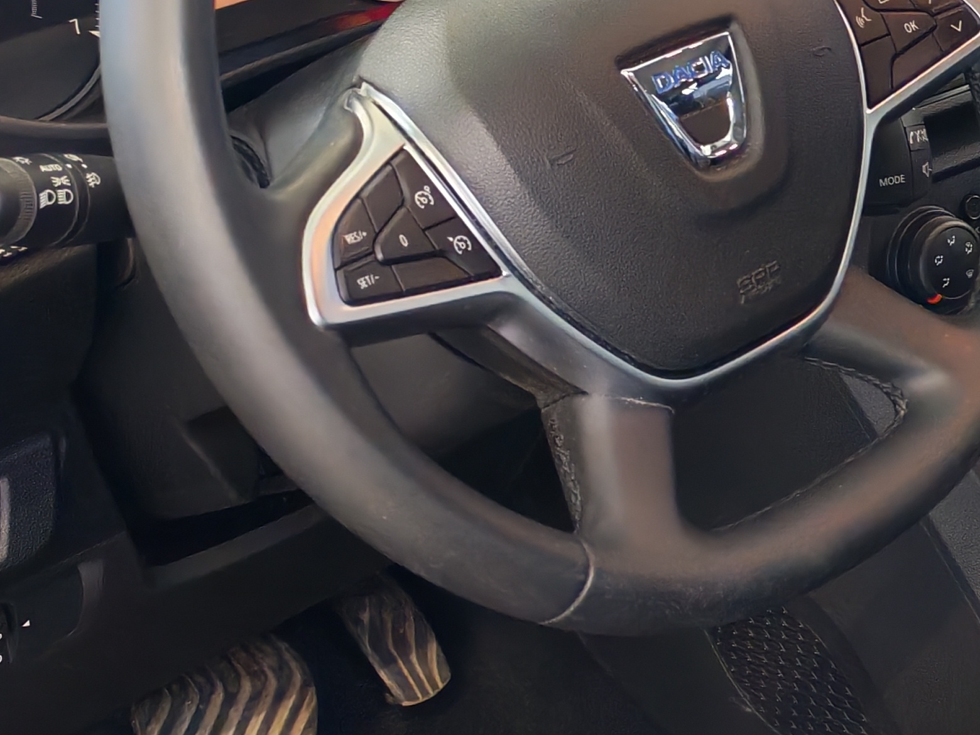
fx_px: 2378
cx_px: 1015
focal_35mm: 84
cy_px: 303
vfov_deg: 17.6
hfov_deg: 22.3
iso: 1000
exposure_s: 1/100
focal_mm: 6.12
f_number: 1.9
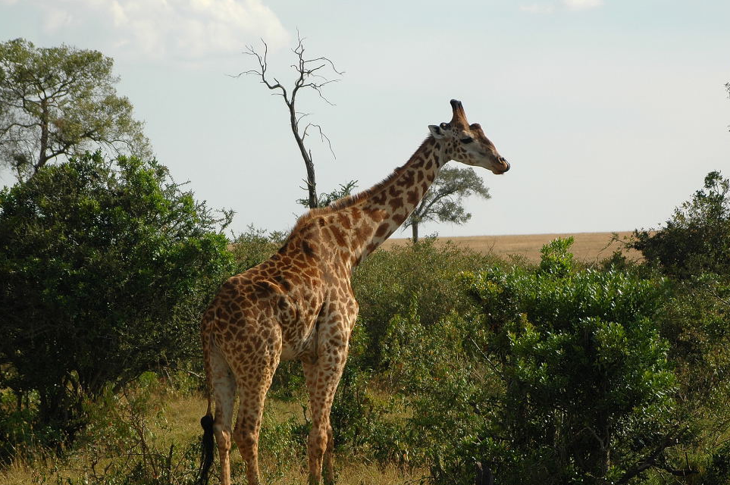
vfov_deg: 8.2
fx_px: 3394
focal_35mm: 168
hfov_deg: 12.3
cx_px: 385
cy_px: 257
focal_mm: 105
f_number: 5.3
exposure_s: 1/750
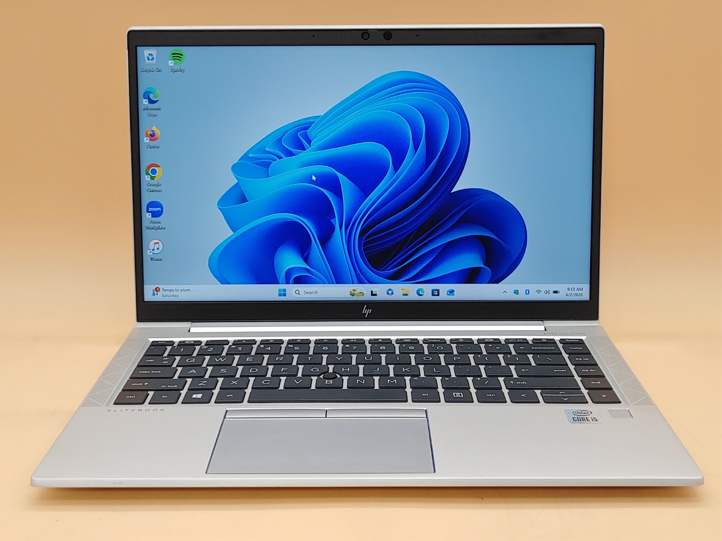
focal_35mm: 44
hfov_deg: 42.9
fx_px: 918
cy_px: 270
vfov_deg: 32.9
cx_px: 361
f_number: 1.8
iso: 50
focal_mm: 4.36
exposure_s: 1/85
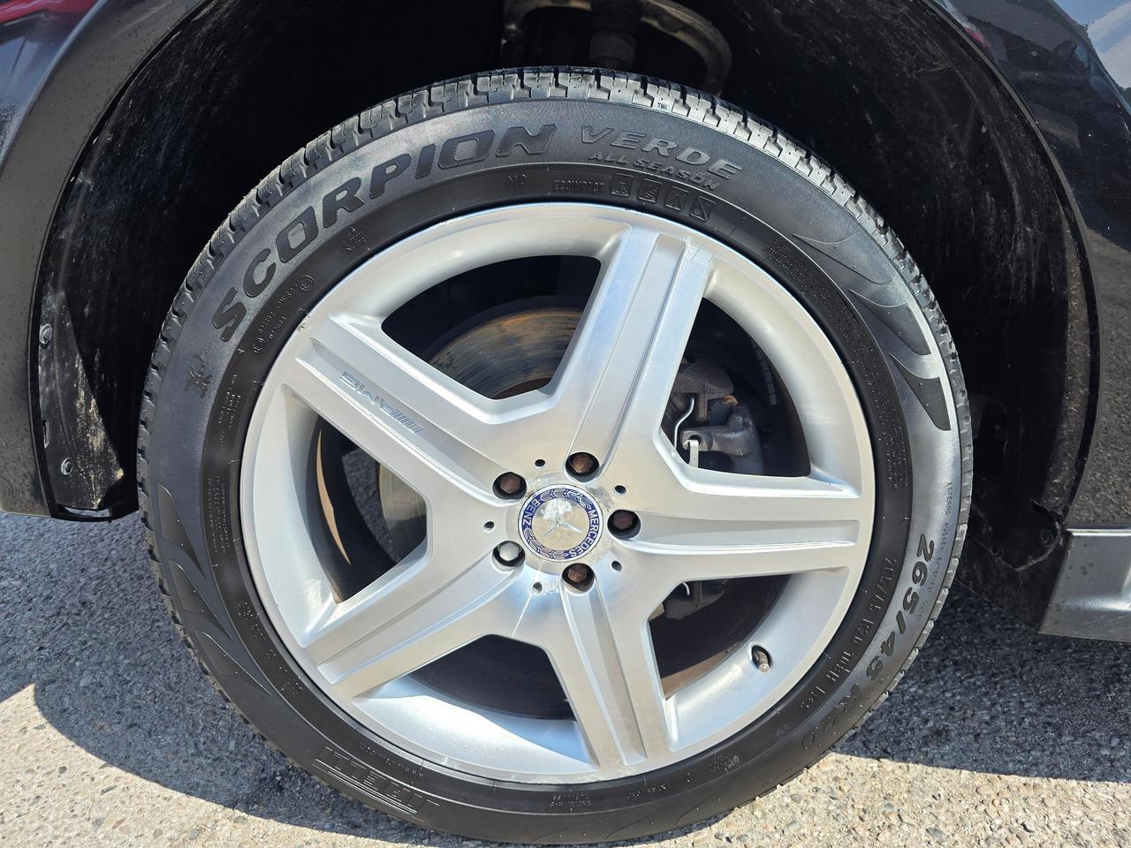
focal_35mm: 23
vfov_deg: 58.9
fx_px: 751
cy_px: 424
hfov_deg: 73.9
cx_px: 566
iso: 80
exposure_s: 1/3264
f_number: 1.7
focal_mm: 6.3
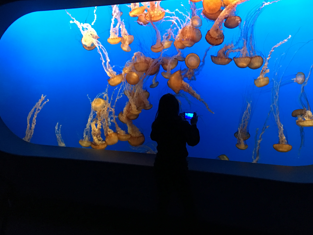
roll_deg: +0.0
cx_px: 190
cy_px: 86
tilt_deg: -0.8
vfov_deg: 34.9
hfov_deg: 45.5
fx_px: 371
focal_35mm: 41
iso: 250
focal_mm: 4.15
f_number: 2.2
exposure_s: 1/15
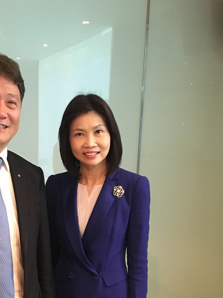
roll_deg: -2.2
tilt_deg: -14.4
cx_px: 78
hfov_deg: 28.9
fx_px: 430
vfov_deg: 36.3
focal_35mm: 50
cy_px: 255
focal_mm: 4.15
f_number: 2.2
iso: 320
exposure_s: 1/15
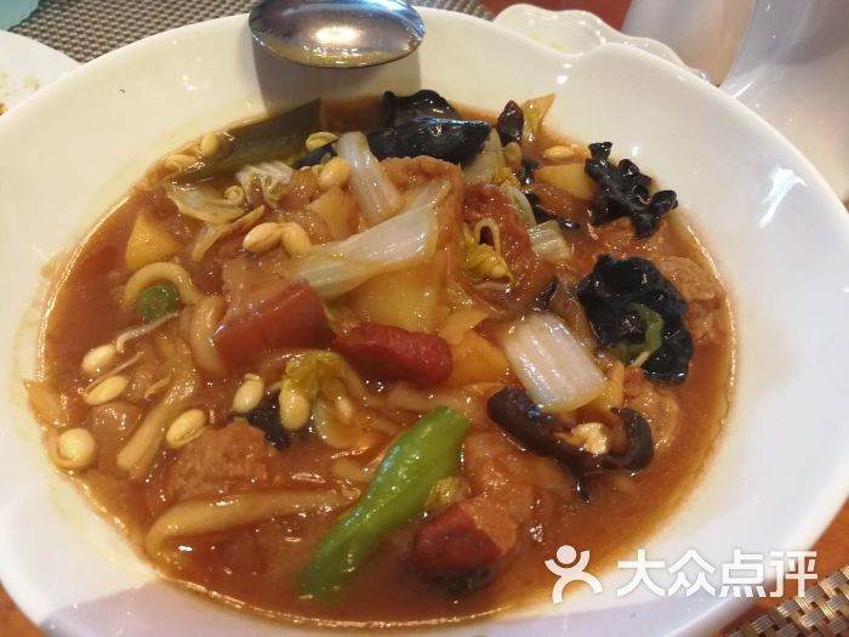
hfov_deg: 65.3
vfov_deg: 51.4
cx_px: 424
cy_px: 318
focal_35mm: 27
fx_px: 662
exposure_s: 1/33.3
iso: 320
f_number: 2.2
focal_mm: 3.95
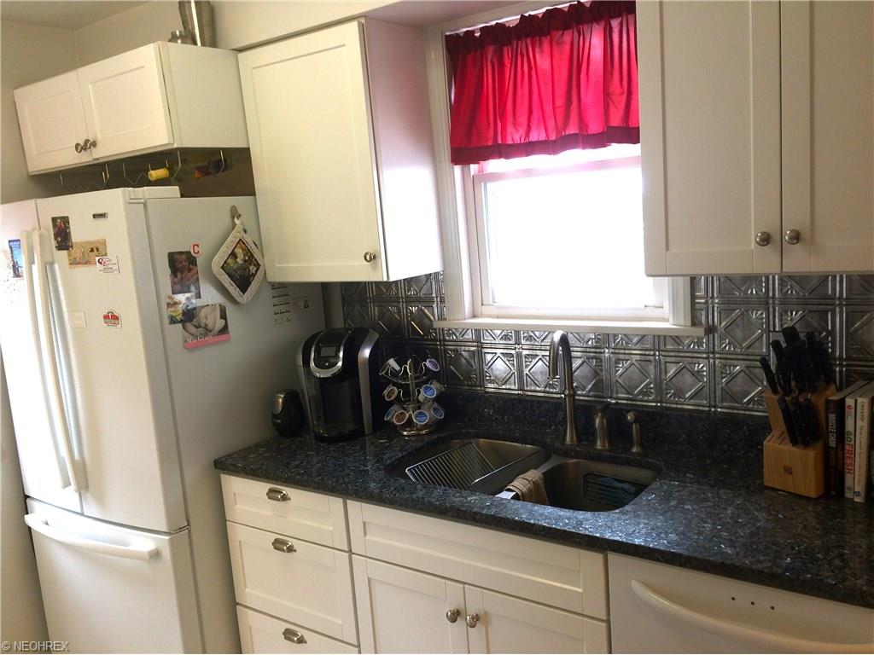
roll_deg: +5.7
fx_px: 732
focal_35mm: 29
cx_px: 437
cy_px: 328
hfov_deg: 61.7
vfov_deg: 48.2
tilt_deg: -9.8
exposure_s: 1/40
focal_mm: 4.15
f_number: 2.2
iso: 40
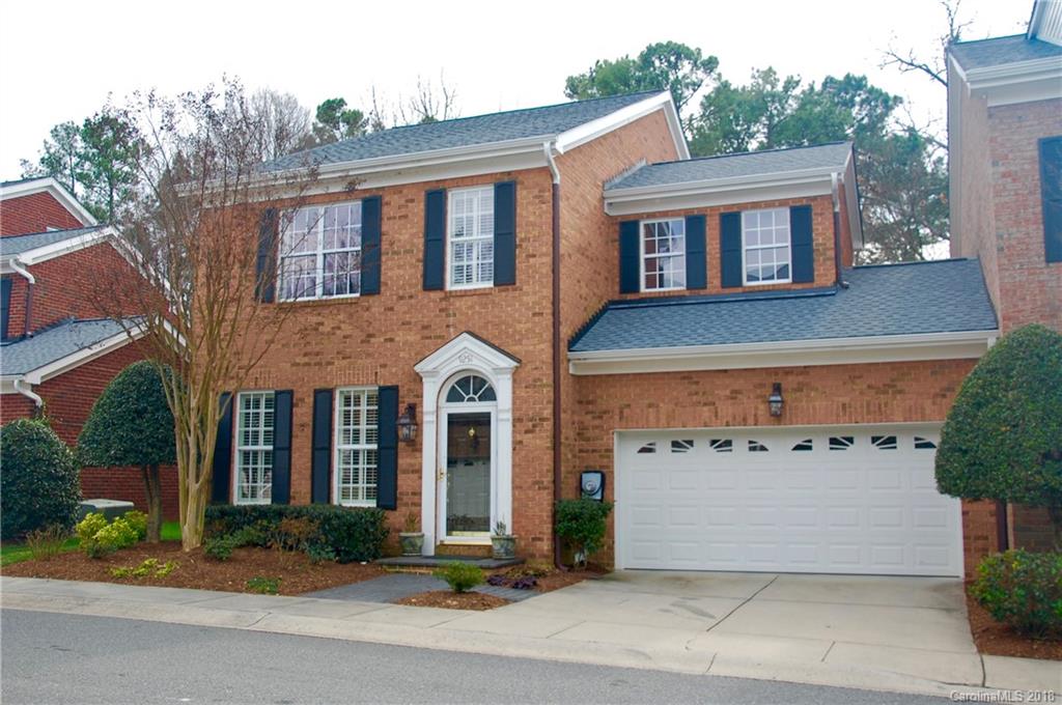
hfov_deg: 55.2
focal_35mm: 34
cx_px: 531
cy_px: 352
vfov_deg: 38.3
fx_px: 1016
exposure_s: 1/200
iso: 200
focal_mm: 23
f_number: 7.1
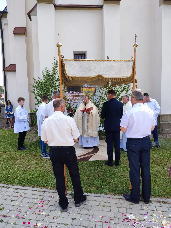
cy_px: 114
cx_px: 86
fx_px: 165
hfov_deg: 54.9
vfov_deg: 69.4
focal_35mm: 25
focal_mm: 4.71
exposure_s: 1/438
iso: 50
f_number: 1.79
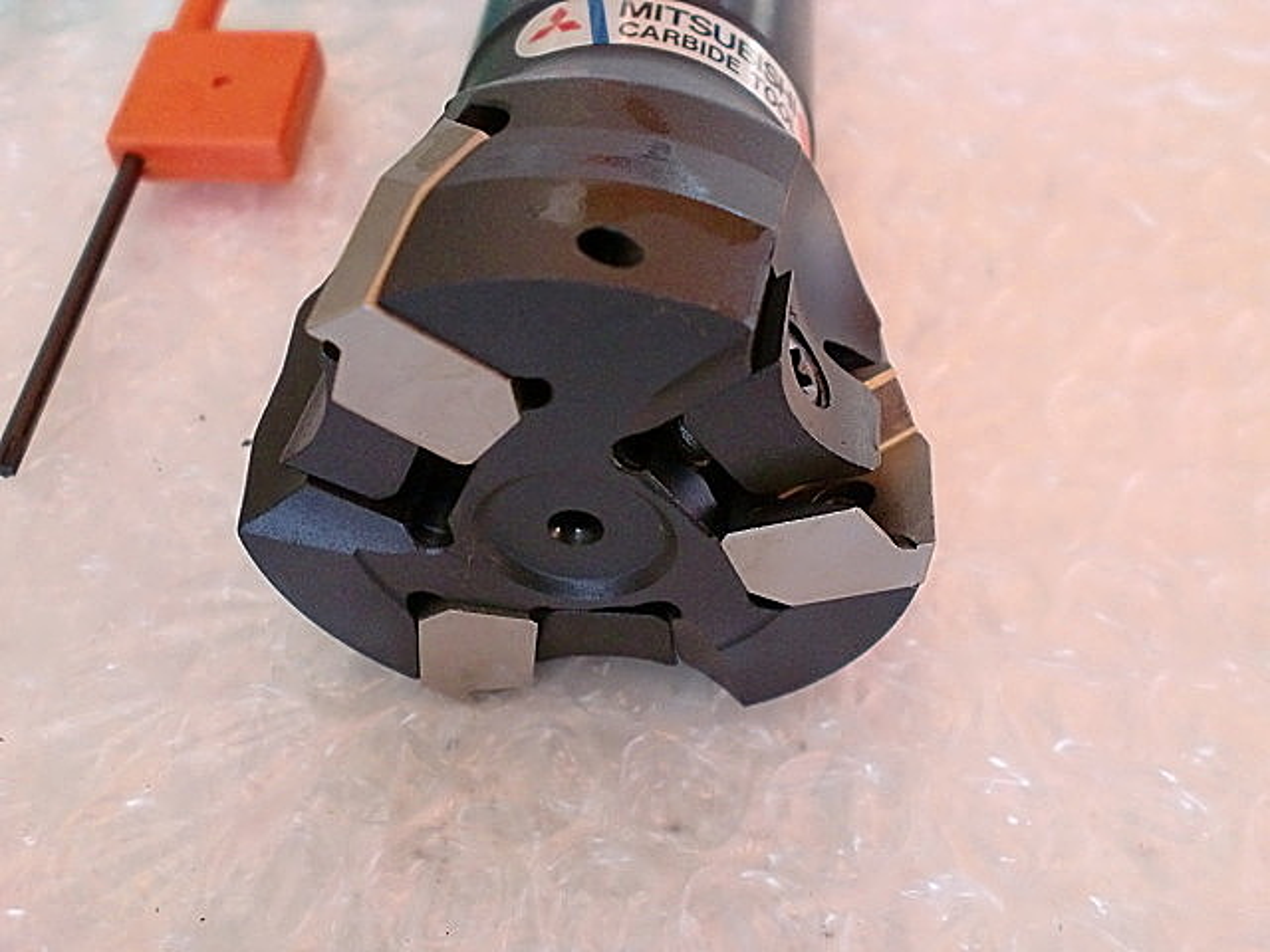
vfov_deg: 40.7
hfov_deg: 52.6
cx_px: 635
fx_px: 1284
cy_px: 476
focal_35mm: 35
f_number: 3.1
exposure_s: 1/60
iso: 400
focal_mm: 6.3
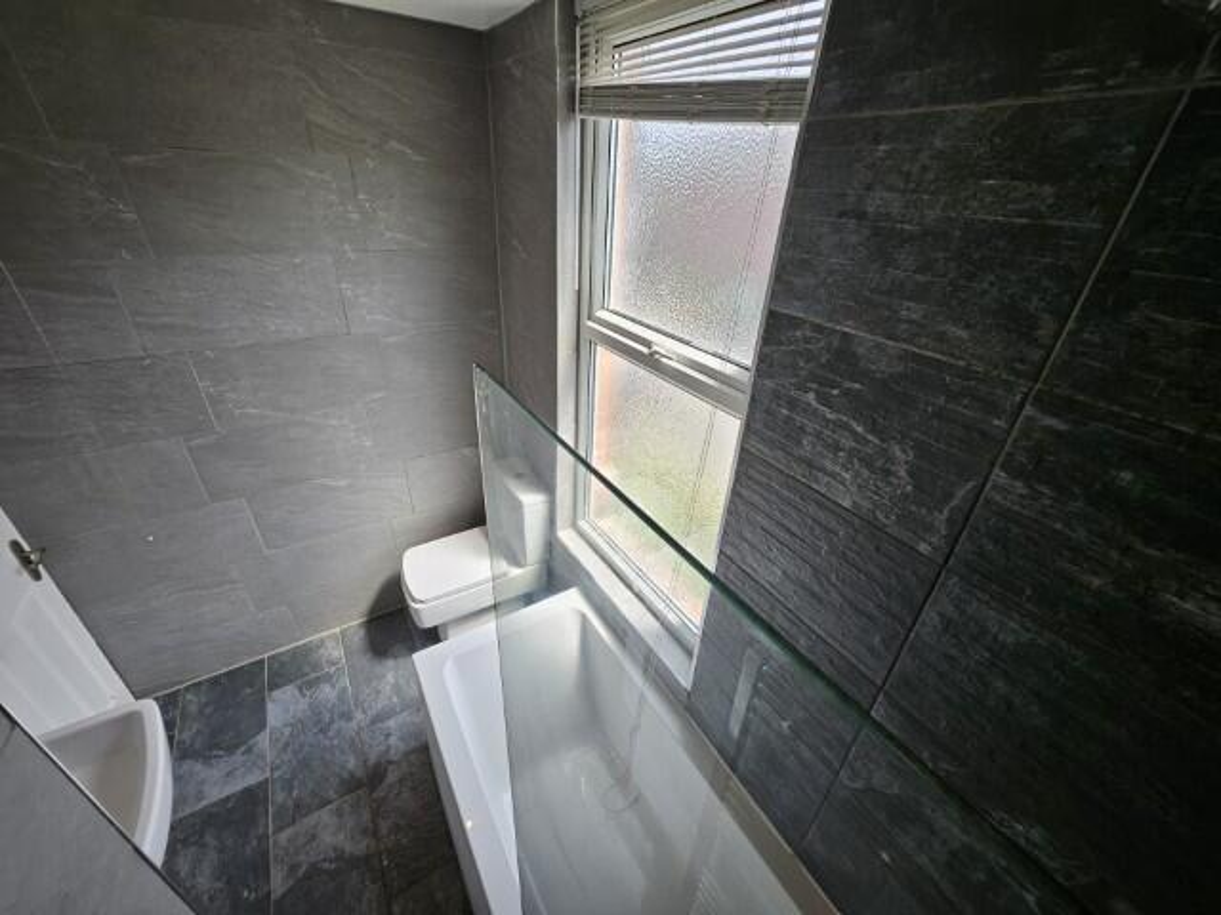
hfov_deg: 106.2
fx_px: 459
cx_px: 610
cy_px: 458
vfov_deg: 89.9
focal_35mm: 13
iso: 32
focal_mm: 1.7
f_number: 2.2
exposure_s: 1/100
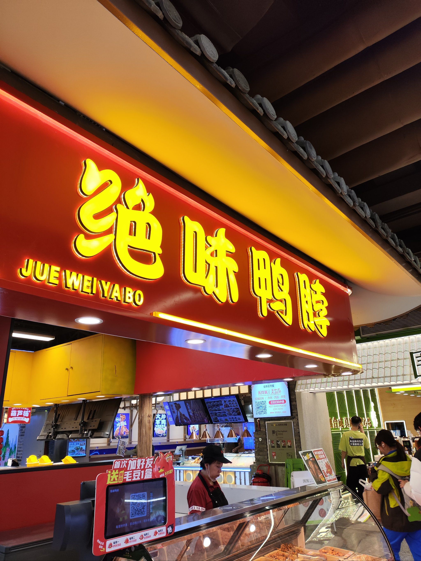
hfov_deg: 56.8
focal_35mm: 24
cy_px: 280
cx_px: 210
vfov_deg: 71.6
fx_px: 389
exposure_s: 1/100
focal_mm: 4.68
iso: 50
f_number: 1.8
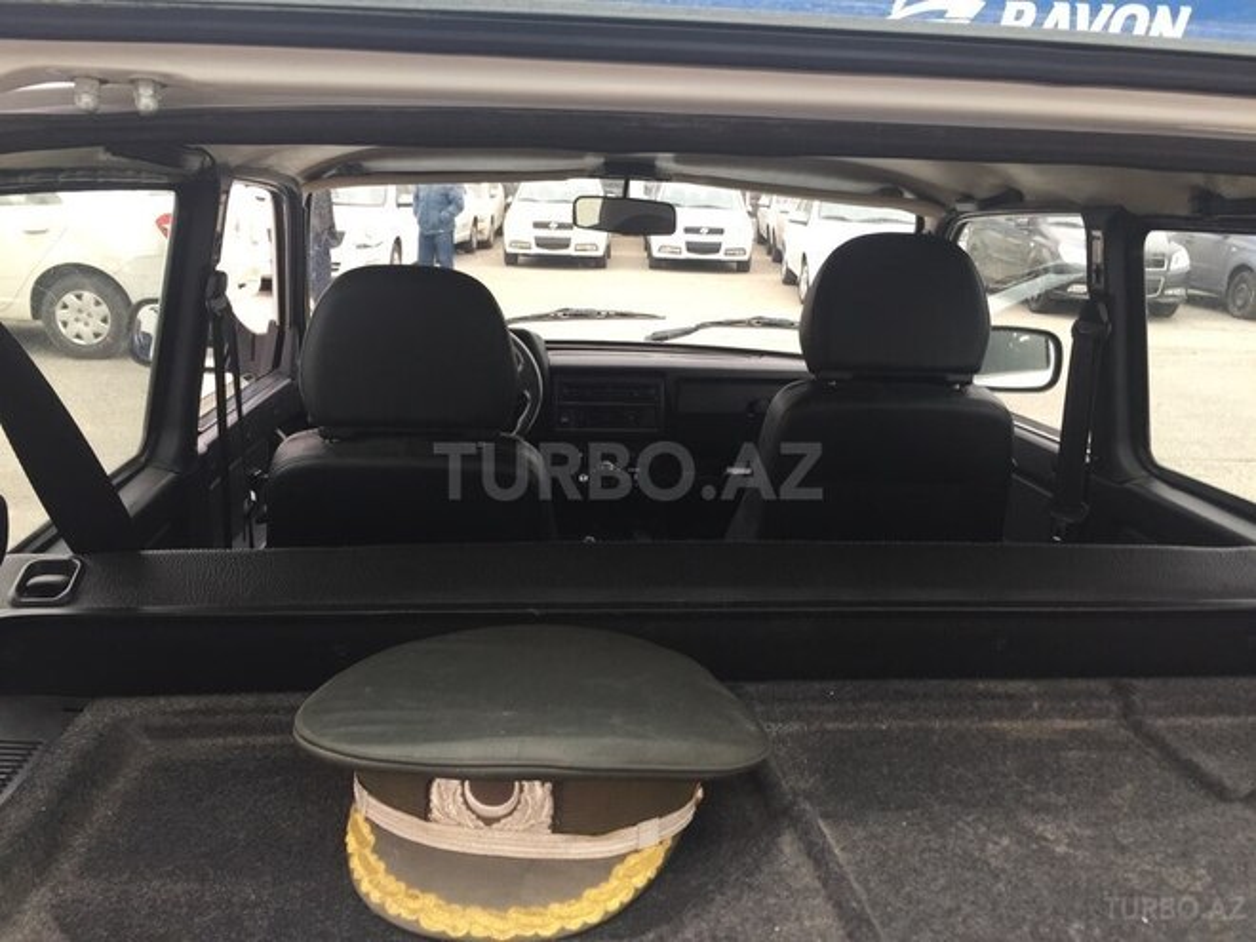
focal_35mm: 29
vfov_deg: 48.2
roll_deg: -1.9
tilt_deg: -17.7
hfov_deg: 61.7
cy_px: 471
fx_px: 1052
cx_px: 628
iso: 32
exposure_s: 1/50
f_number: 2.2
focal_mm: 4.15
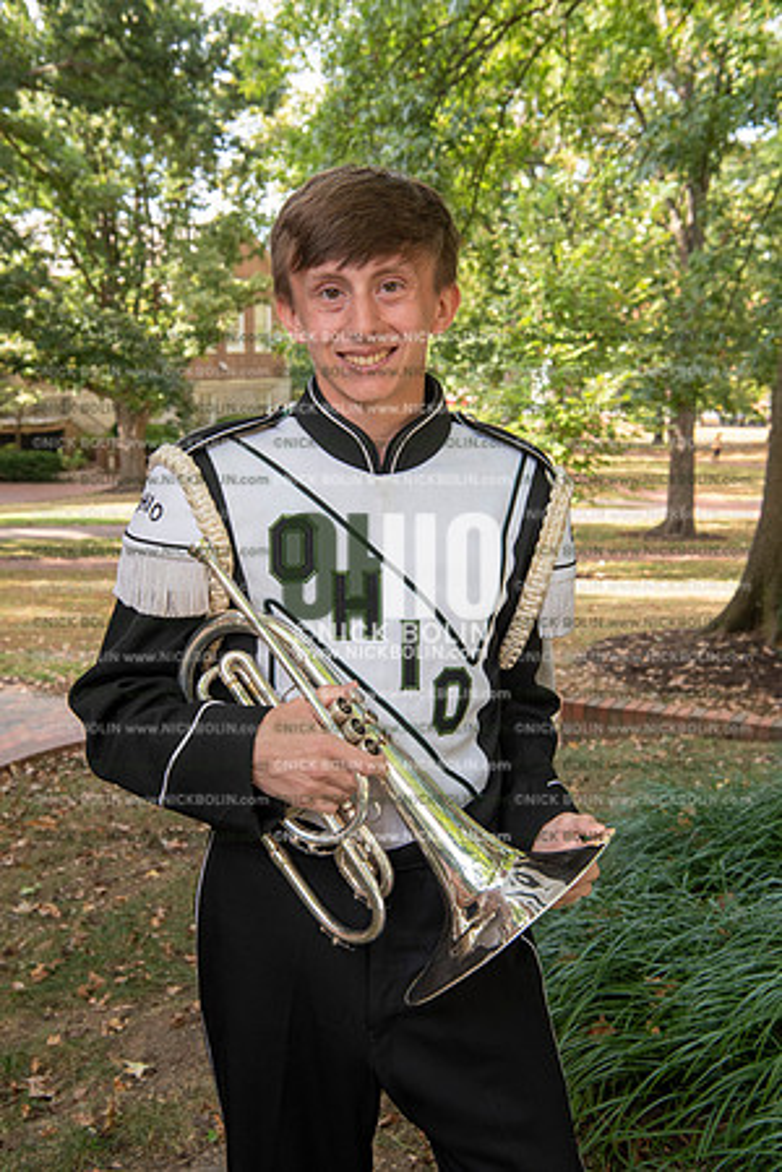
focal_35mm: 45
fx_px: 1466
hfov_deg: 29.9
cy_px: 586
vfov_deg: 43.6
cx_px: 391
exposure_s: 1/100
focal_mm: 45
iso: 500
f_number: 8
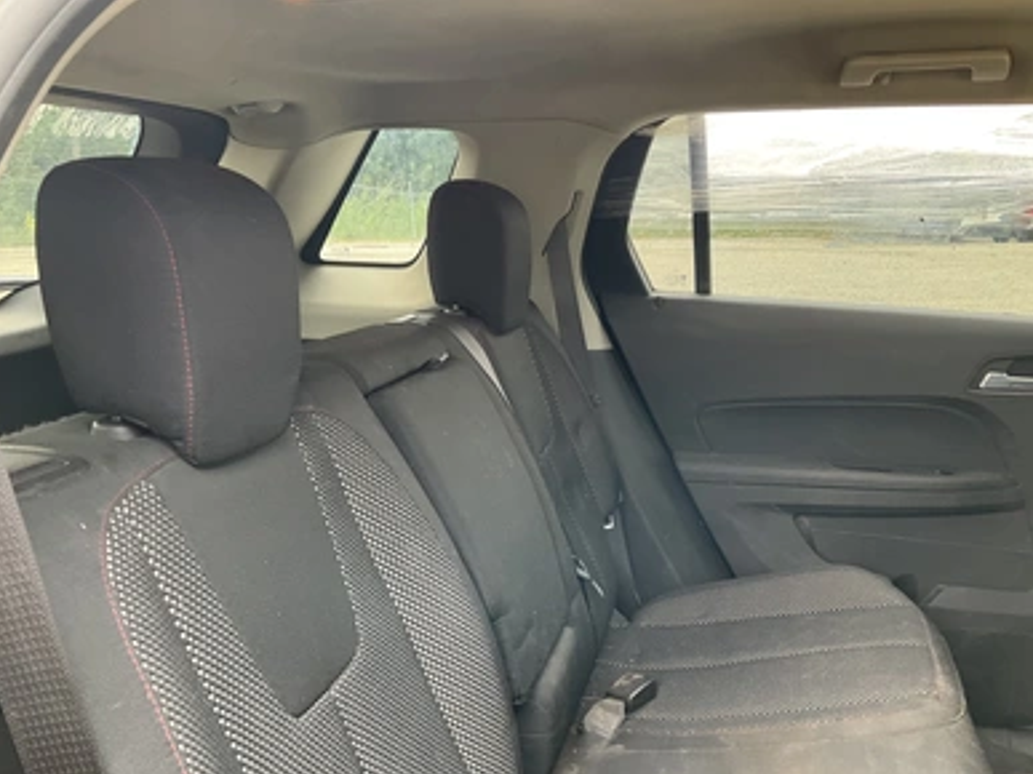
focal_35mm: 30
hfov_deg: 60.0
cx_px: 502
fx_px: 895
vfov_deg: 46.8
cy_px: 398
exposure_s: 1/93
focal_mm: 3
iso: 64
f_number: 1.8
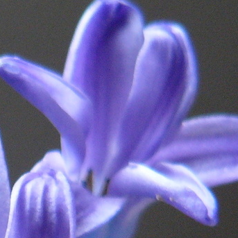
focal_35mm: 393
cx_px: -106
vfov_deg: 4.4
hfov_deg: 4.4
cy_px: 280
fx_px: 3057
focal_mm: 19.9
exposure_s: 1/50
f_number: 2.8
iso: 200
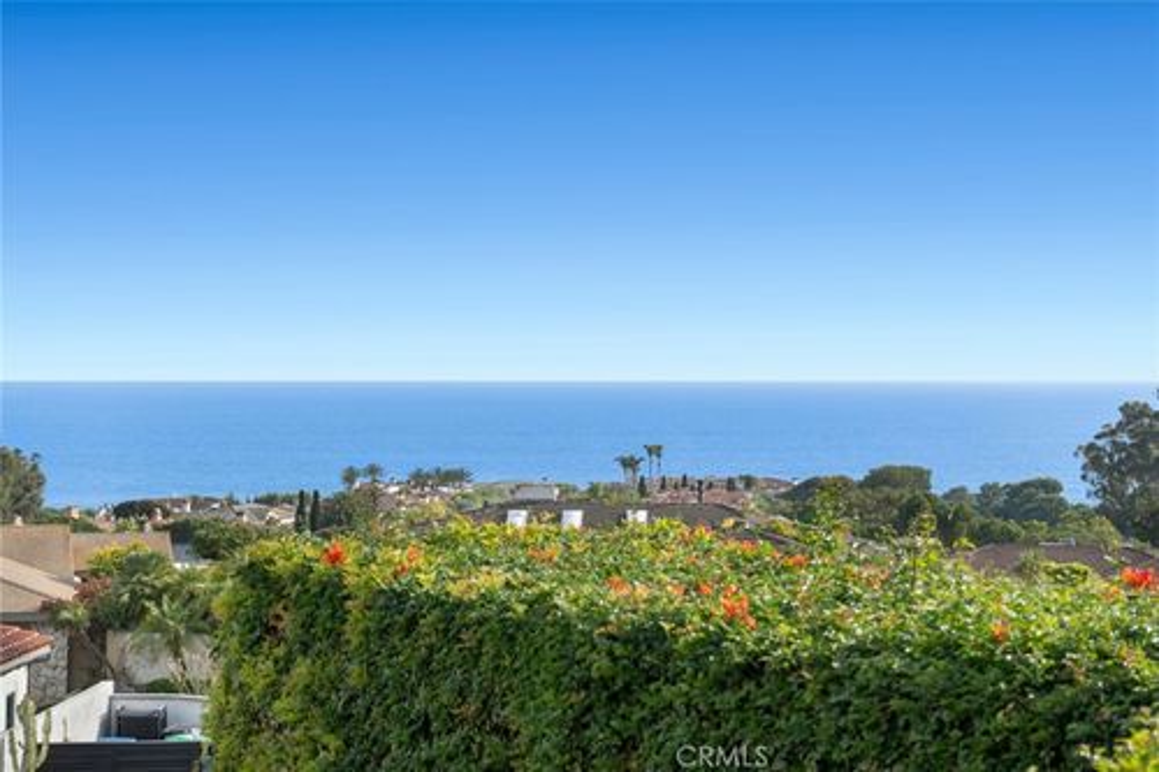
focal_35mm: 70
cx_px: 580
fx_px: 2253
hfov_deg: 28.9
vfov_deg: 19.4
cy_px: 386
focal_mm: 70
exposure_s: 1/320
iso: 100
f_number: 8
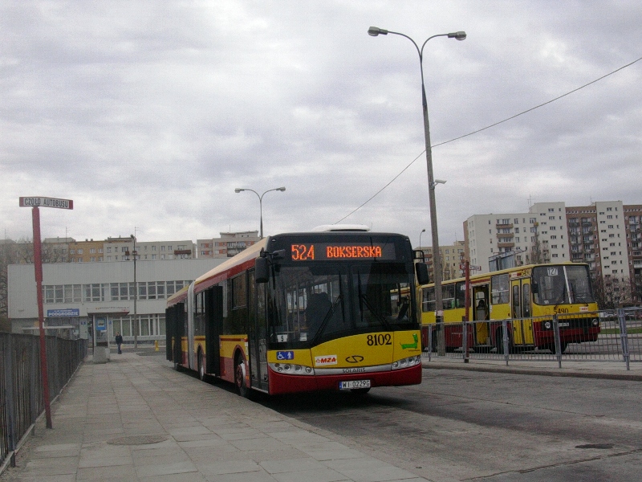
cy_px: 241
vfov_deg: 38.7
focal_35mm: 37
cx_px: 321
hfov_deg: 50.1
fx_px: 686
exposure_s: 1/279
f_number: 5.4
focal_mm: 5.6
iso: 70
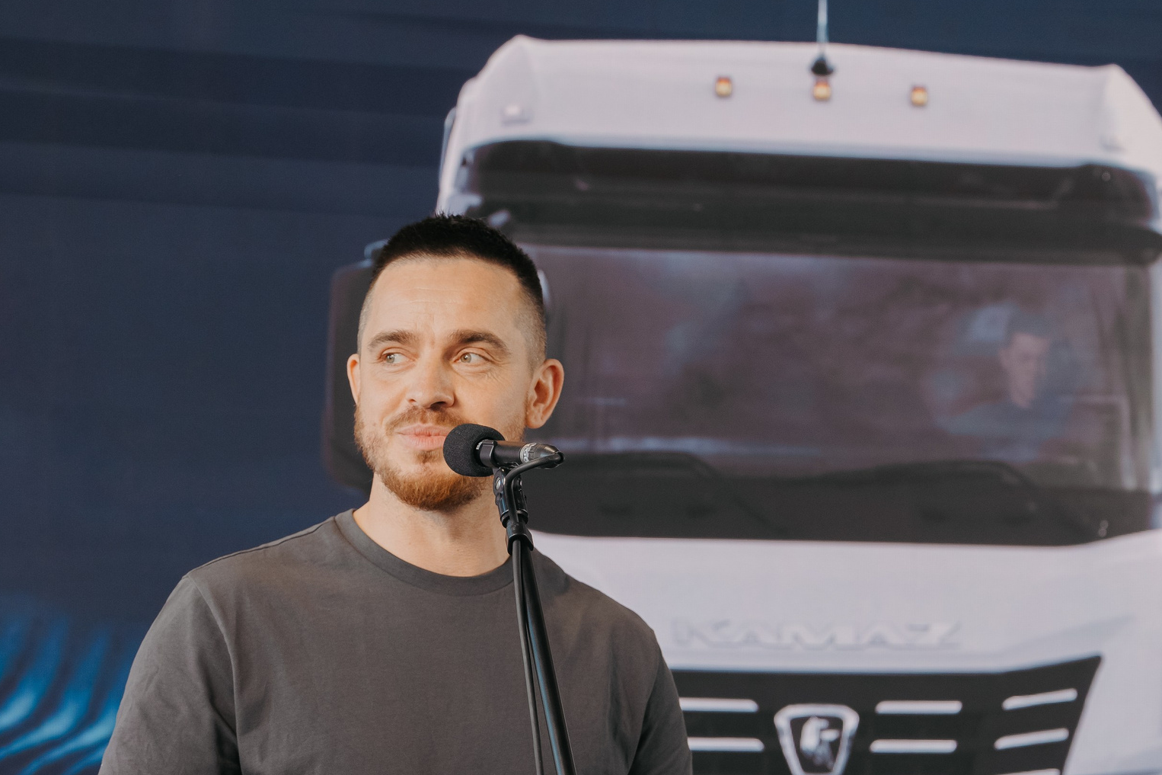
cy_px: 614
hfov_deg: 20.6
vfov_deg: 13.8
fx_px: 3195
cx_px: 429
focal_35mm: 99
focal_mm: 59
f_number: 4.5
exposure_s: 1/125
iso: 500
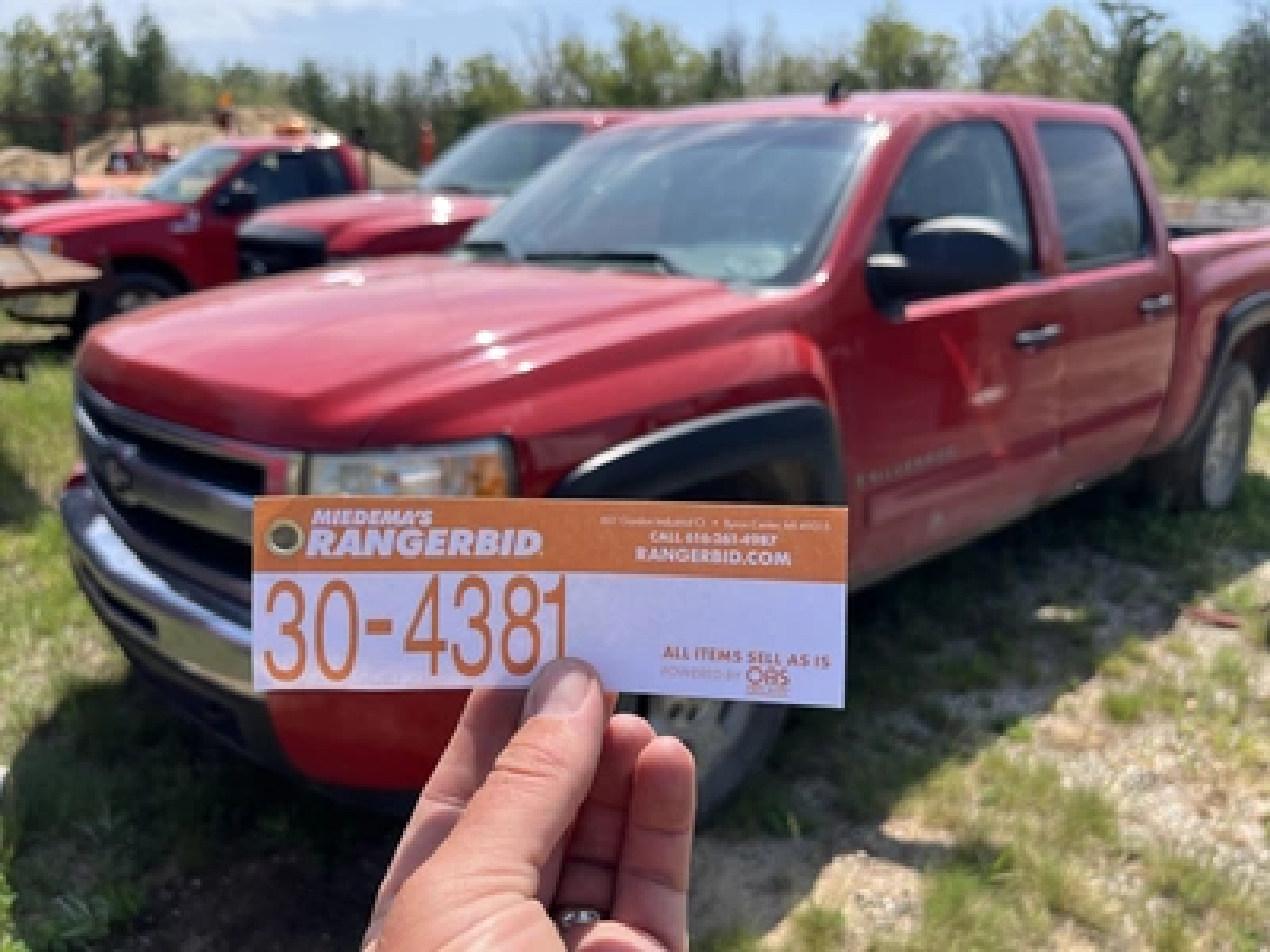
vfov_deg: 53.1
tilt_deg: -19.1
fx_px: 954
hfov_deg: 67.3
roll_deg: -1.4
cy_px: 476
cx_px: 635
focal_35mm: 26
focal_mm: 5.1
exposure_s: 1/2179
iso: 50
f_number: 1.6
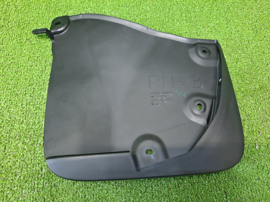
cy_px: 101
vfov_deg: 54.9
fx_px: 195
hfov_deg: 69.4
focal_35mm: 25
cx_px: 135
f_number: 2
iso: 247
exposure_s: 1/50
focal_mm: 4.6
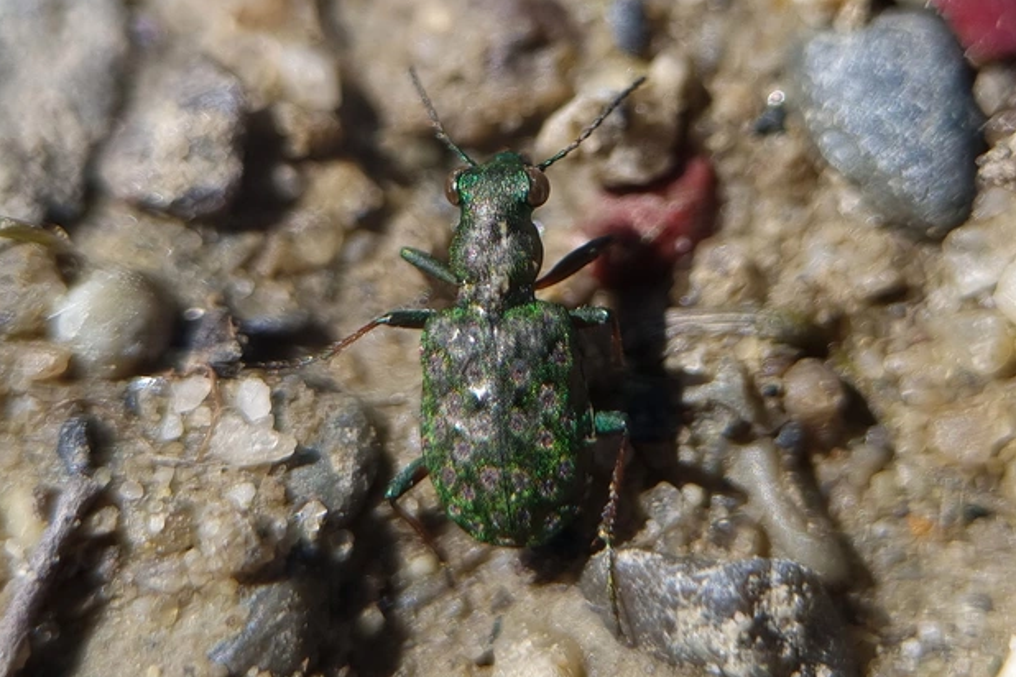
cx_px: 505
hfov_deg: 65.5
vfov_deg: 46.4
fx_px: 790
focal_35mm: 28
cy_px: 348
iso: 50
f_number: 1.8
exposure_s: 1/1667
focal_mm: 5.4
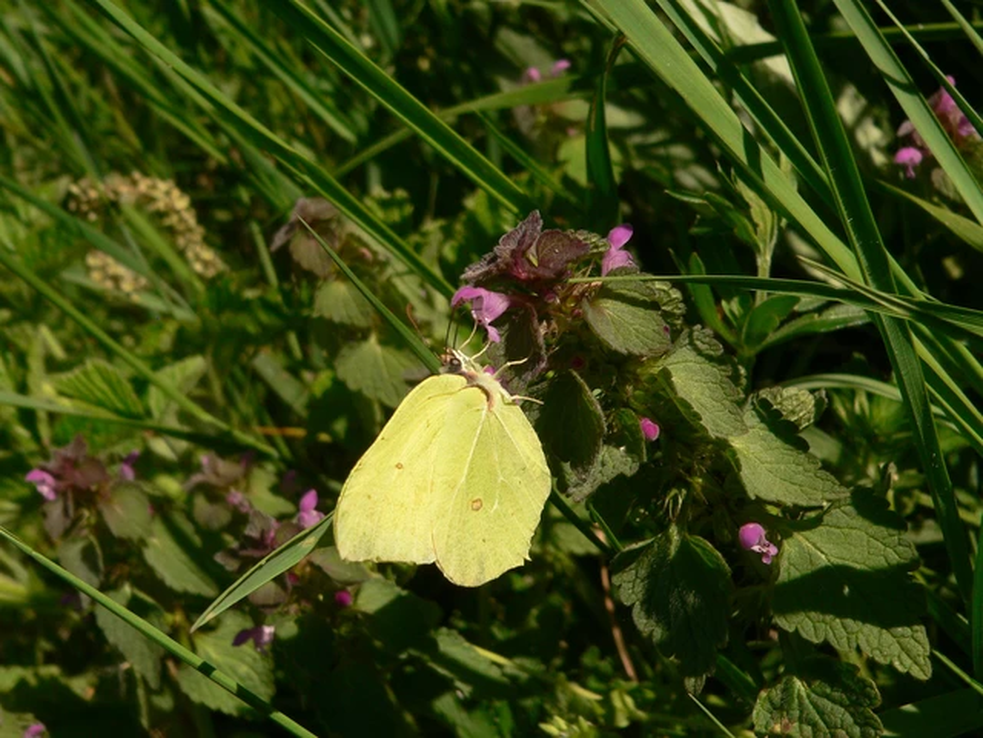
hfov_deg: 32.2
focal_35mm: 60
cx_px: 492
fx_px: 1704
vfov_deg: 24.4
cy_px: 369
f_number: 4.6
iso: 100
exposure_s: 1/1000
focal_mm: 10
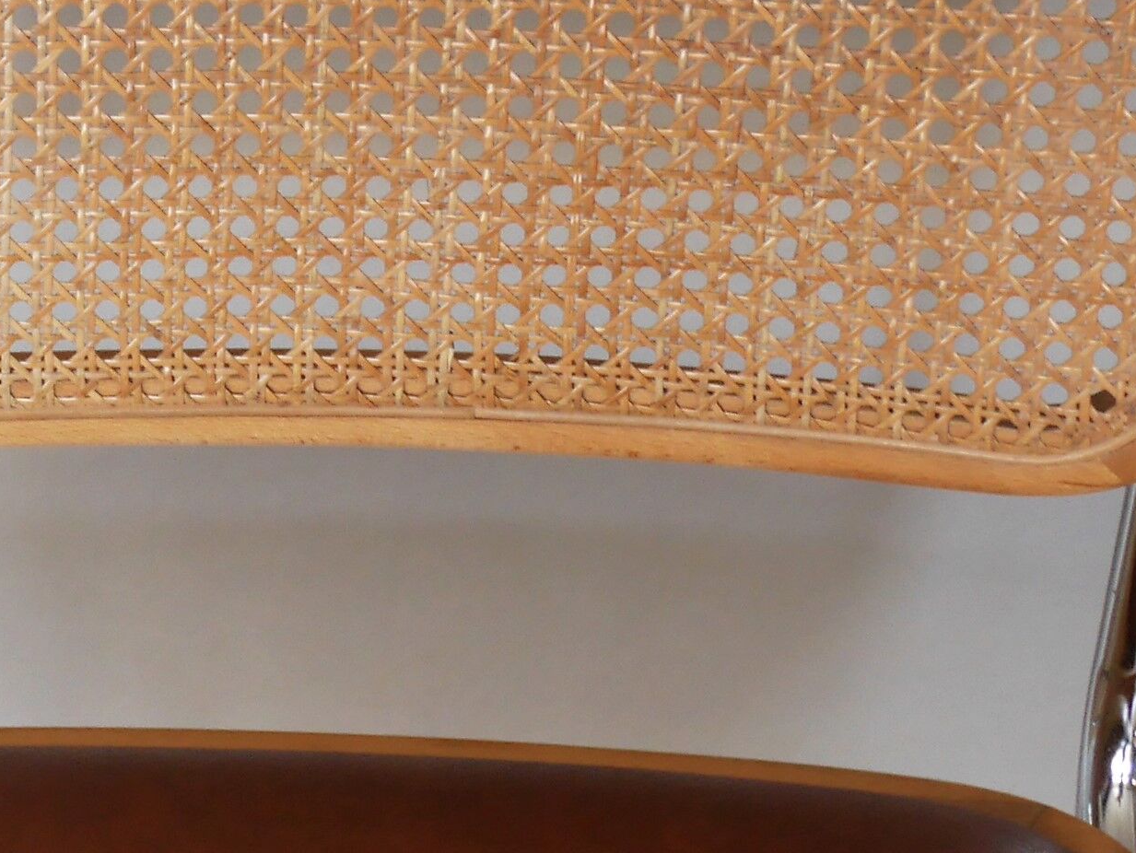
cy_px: 746
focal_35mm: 149
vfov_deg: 9.9
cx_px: -542
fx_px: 4892
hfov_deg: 12.6
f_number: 4.6
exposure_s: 1/60
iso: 640
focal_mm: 20
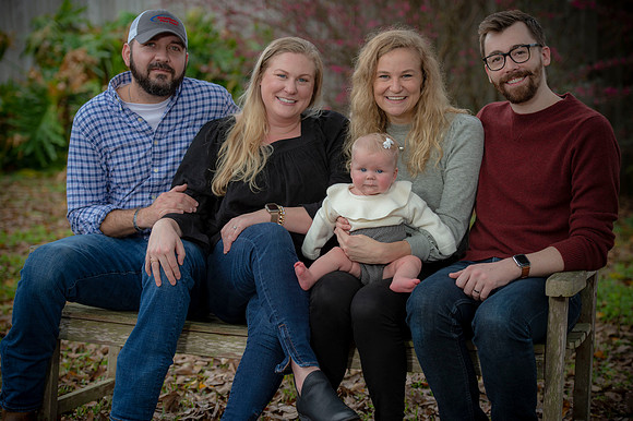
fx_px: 1669
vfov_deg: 14.4
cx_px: 316
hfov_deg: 21.5
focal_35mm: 95
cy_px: 210
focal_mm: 95
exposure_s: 1/200
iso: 160
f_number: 3.5
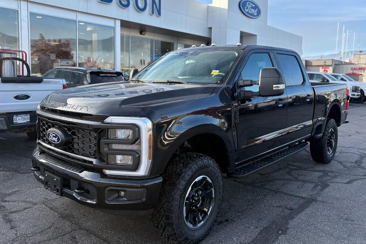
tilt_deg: -4.3
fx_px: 305
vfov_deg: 43.4
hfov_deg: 61.9
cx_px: 181
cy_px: 98
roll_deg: -0.9
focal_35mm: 30
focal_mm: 5.96
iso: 50
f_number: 1.6
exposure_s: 1/850
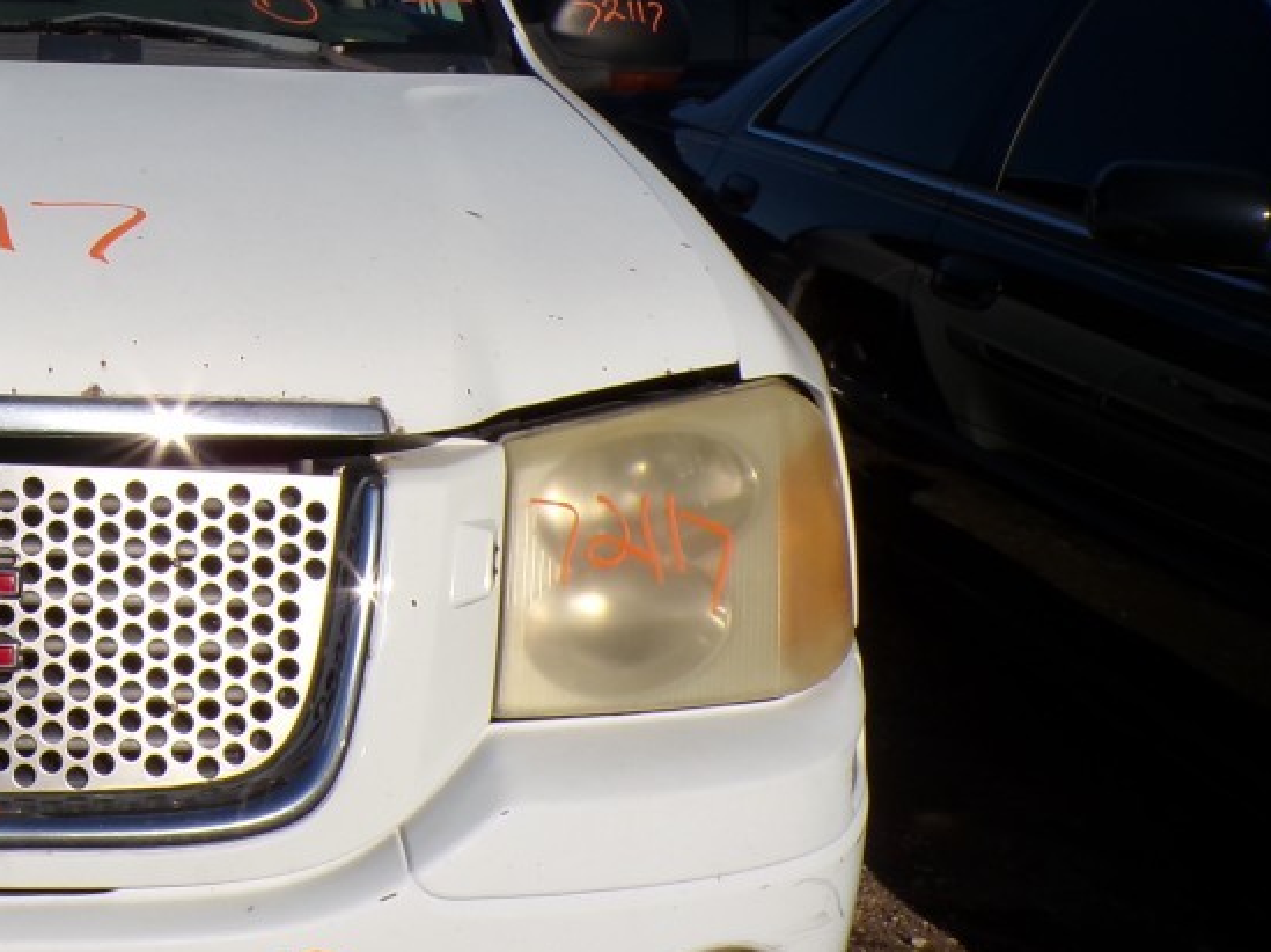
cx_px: -86
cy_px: 368
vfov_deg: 26.0
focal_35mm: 56
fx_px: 2055
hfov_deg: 31.0
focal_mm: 4.3
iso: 100
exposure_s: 1/1000
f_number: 5.8
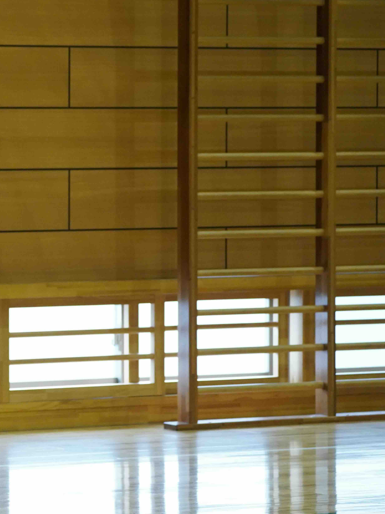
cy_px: 210
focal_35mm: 220
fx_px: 3262
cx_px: -60
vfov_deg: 9.0
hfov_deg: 6.7
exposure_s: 1/500
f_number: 5
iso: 6400
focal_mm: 126
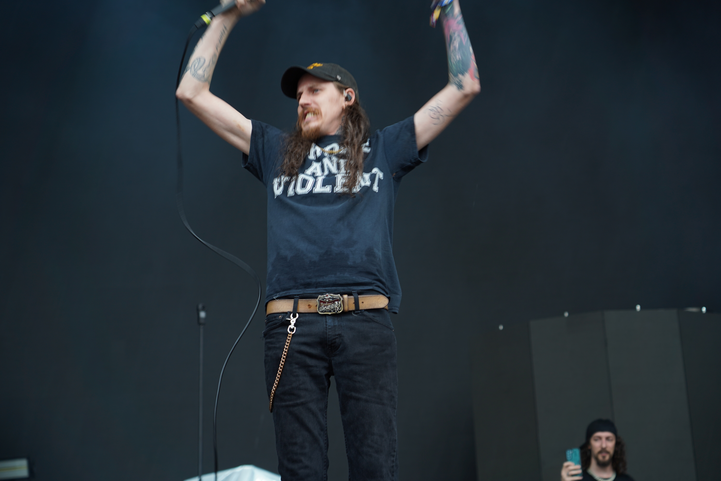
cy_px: 240
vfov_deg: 17.7
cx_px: 360
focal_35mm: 77
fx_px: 1542
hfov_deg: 26.3
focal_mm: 77
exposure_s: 1/100
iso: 100
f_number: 4.5
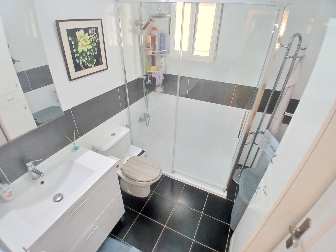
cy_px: 126
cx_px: 168
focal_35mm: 17
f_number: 2.2
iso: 320
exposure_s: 1/33.3
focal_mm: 1.4
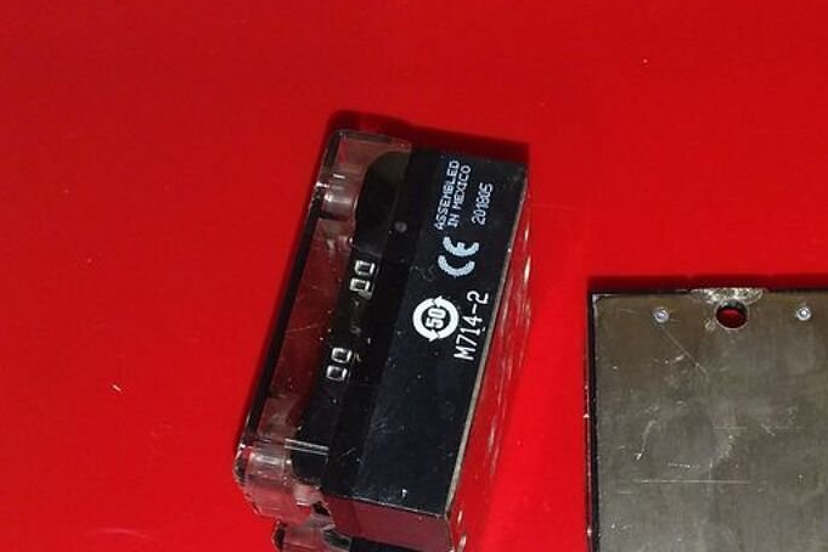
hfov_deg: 34.8
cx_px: 529
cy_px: 584
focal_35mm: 57
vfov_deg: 22.6
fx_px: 1311
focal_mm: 2.91
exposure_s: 1/100
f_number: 1.9
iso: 64
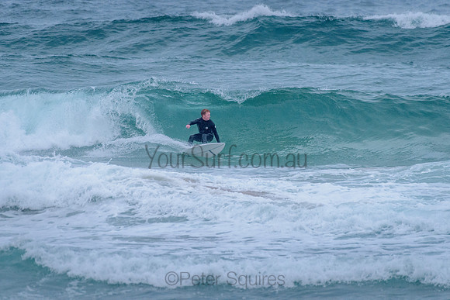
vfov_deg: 2.2
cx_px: 226
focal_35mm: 613
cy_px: 117
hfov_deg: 3.4
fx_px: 7661
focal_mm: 500
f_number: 5.6
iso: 2800
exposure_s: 1/2000
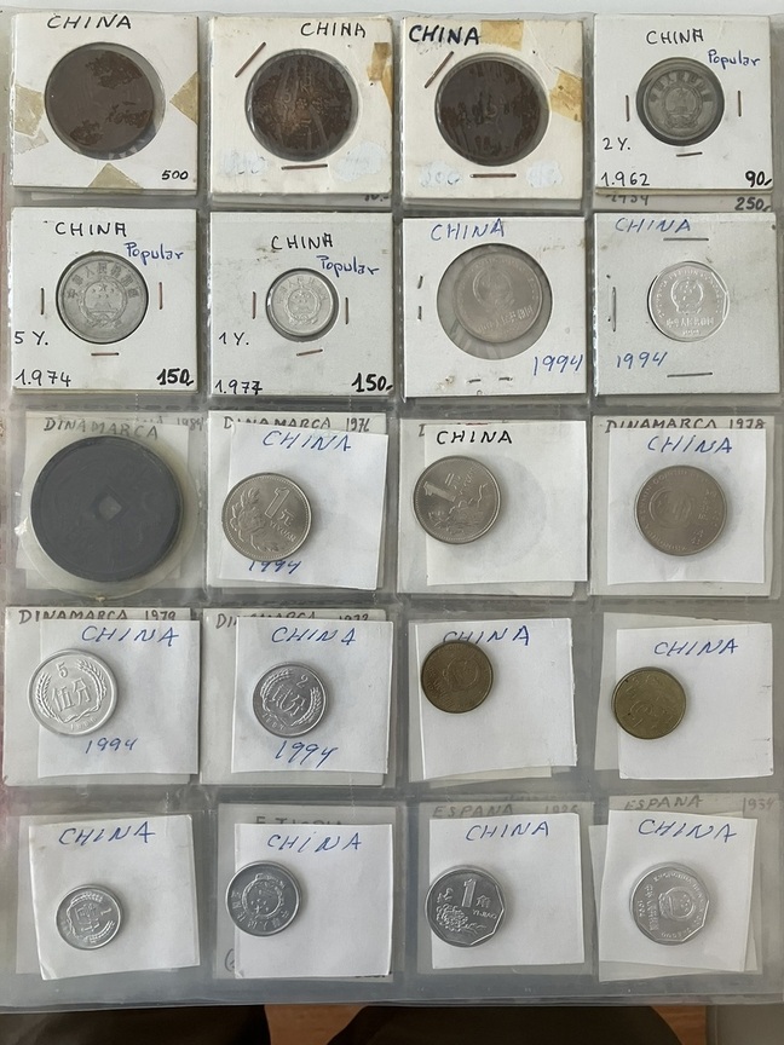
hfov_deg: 49.7
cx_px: 392
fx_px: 846
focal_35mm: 28
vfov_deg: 63.4
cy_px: 522
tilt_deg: -87.9
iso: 100
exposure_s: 1/60
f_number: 1.8
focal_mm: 3.99
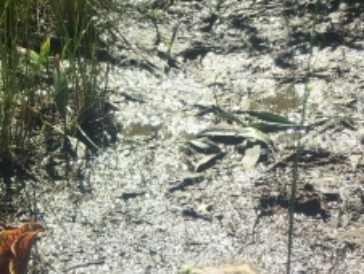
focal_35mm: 82
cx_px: -3
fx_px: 863
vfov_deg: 17.3
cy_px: 319
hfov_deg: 22.8
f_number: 2.2
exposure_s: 1/962
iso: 25
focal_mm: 4.15
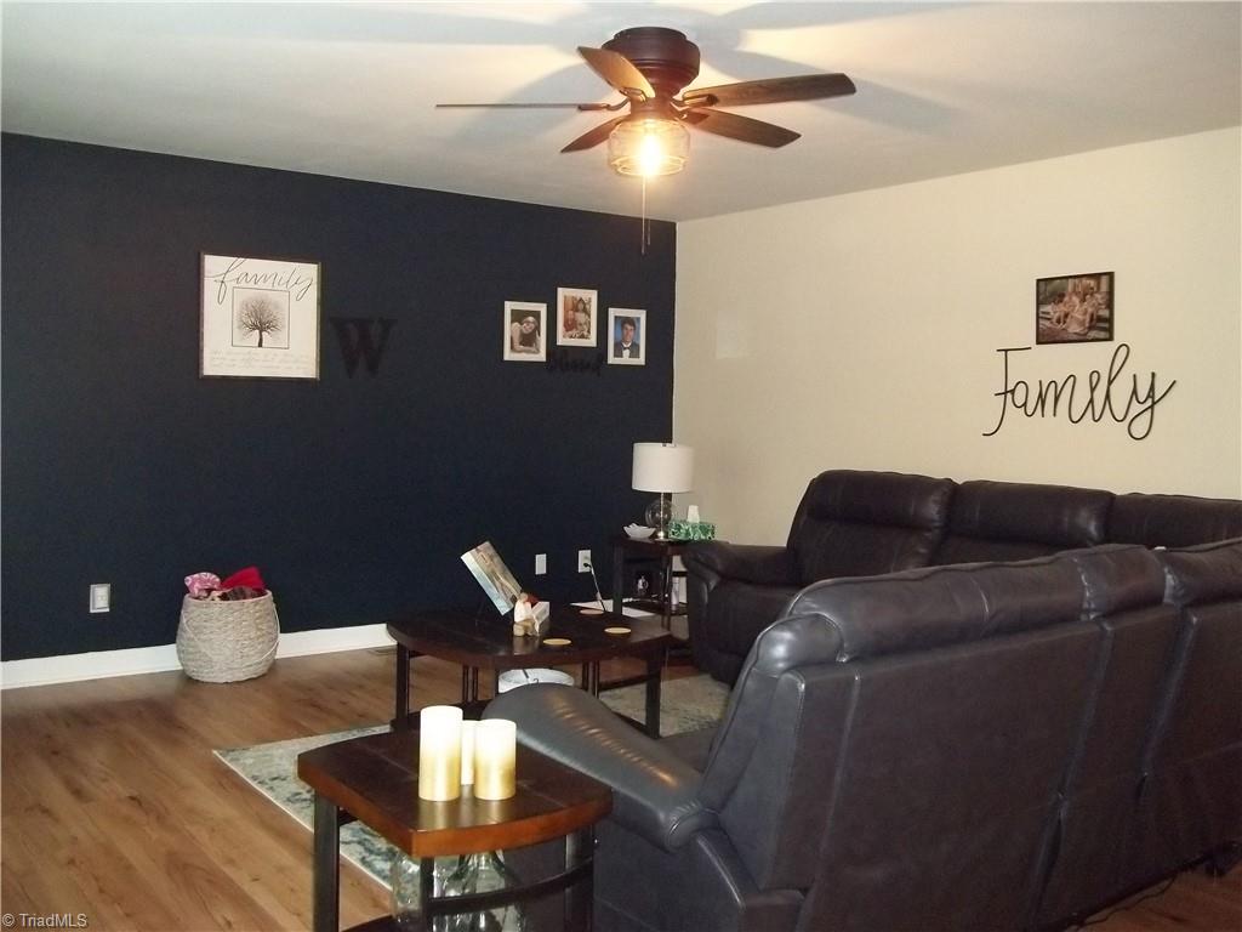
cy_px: 466
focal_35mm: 32
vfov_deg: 44.2
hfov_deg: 56.8
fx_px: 1148
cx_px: 621
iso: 400
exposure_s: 1/30
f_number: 2.9
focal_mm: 5.7
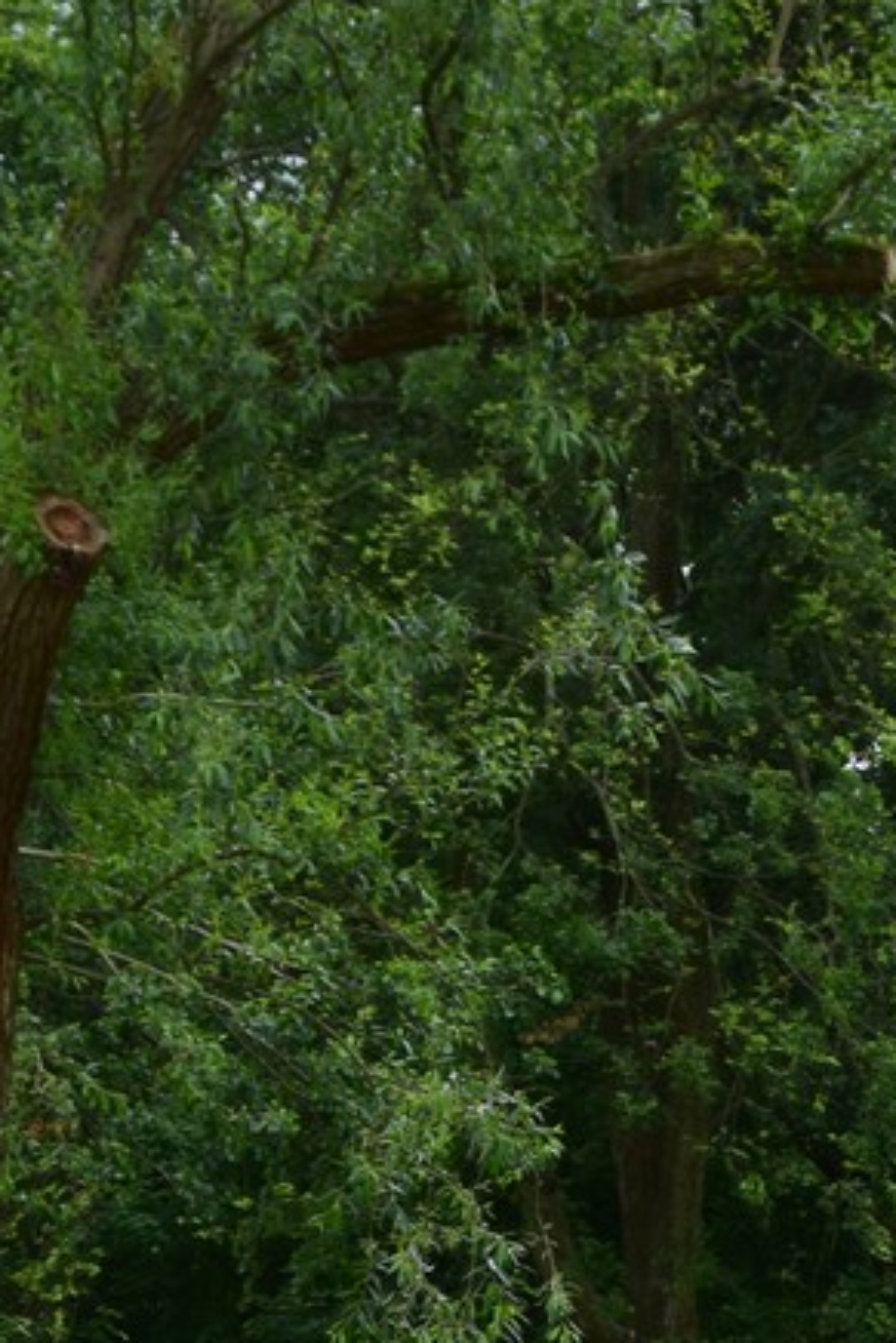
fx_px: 5585
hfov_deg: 9.2
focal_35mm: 150
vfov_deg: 13.4
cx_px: 677
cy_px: 1528
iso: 200
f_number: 7.1
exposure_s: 1/200
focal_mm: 29
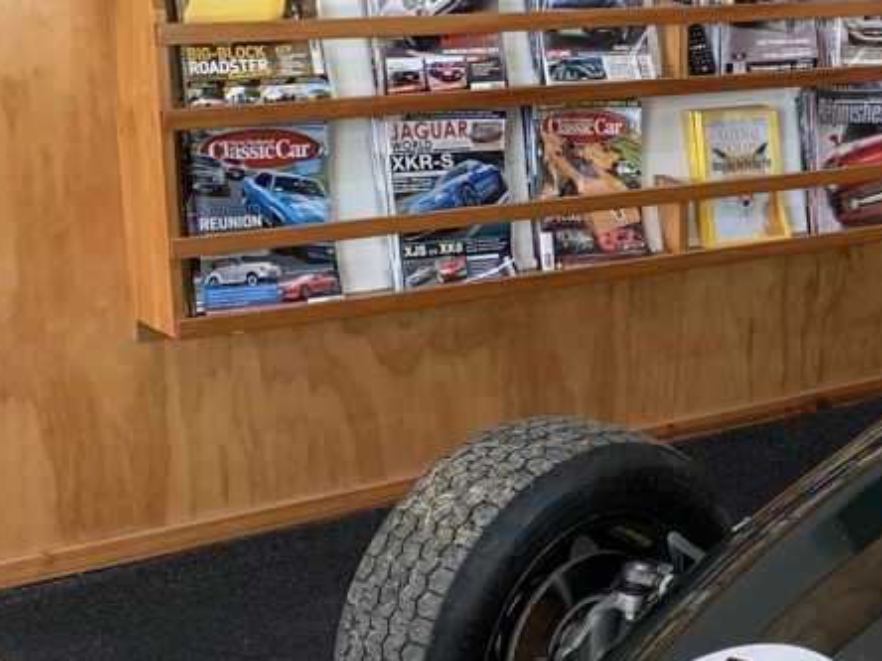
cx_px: 1285
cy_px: 407
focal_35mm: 82
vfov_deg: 18.0
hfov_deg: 20.7
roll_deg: -5.4
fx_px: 2089
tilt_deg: -18.3
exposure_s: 1/50
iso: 50
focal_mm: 4.25
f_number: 1.8
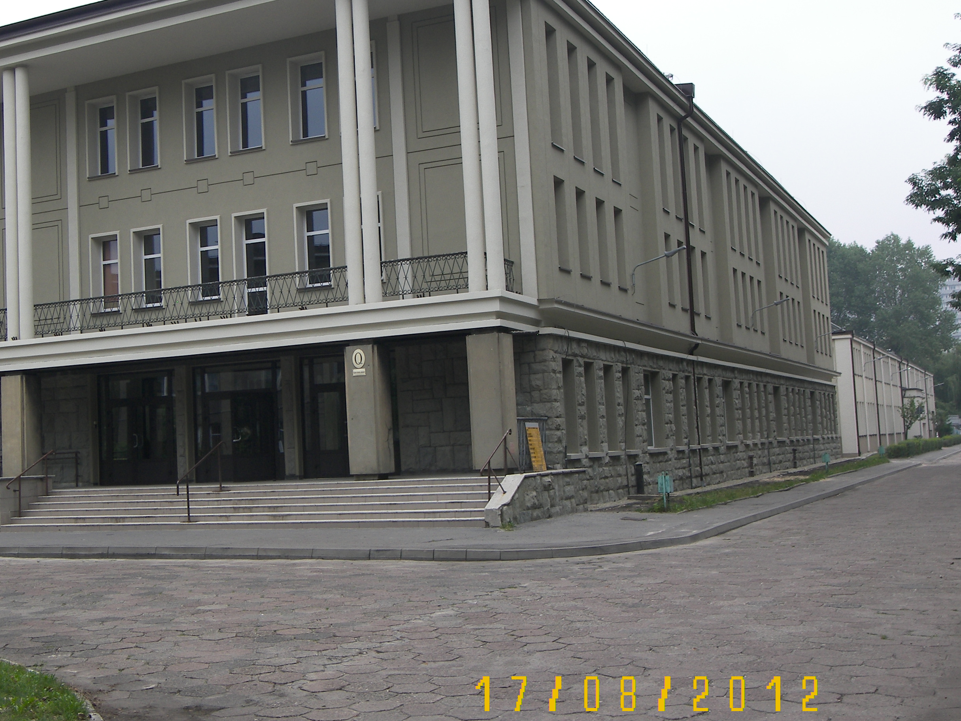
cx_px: 341
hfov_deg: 40.1
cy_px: 337
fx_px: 1305
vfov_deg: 30.9
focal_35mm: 47
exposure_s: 1/40
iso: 50
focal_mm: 7.4
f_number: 3.2
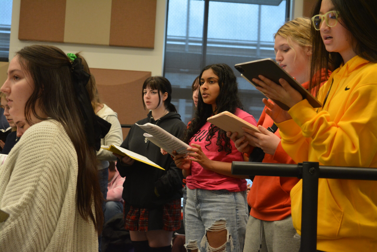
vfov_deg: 20.2
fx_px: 707
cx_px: 188
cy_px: 126
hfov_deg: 29.9
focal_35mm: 68
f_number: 5
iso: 1600
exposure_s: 1/100
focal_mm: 45
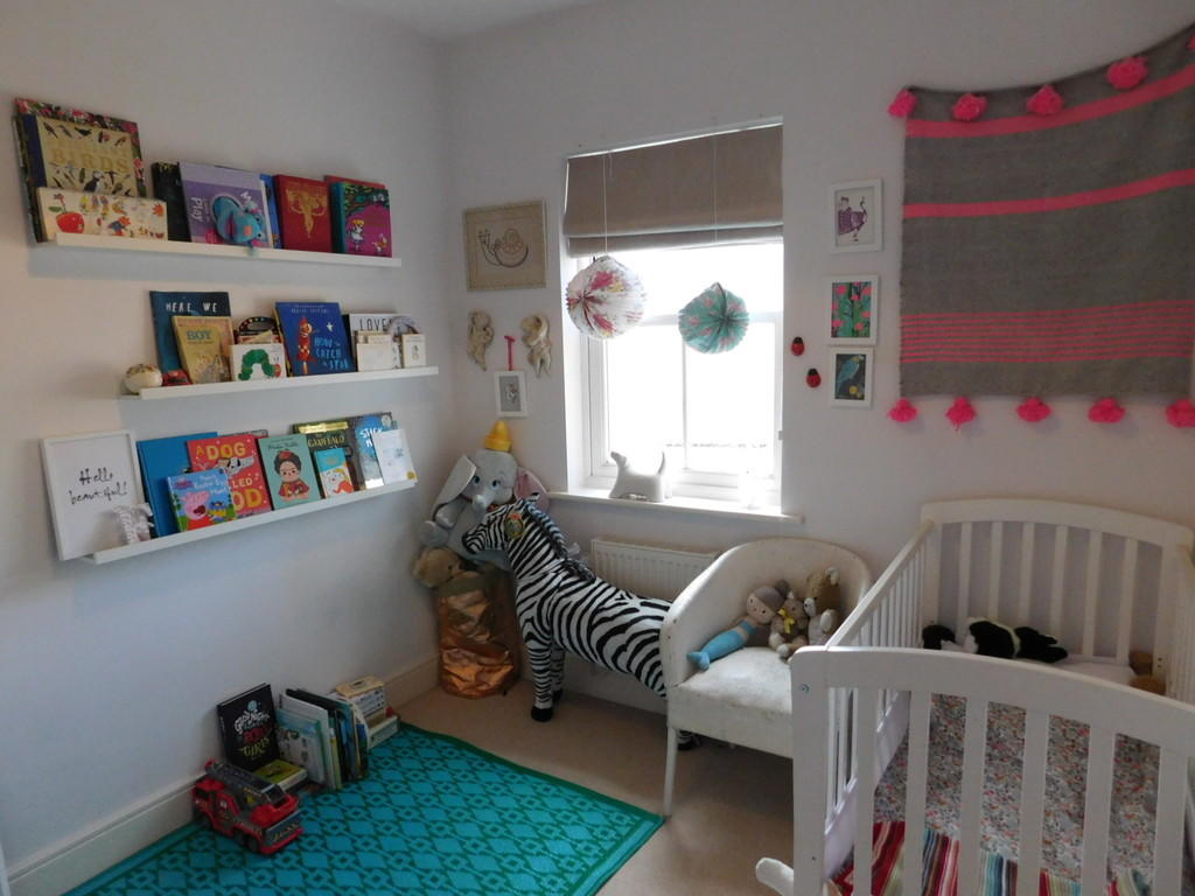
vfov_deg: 58.9
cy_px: 448
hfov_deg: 73.9
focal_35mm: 23
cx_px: 598
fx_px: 794
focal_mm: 4
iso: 400
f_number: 3
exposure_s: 1/100
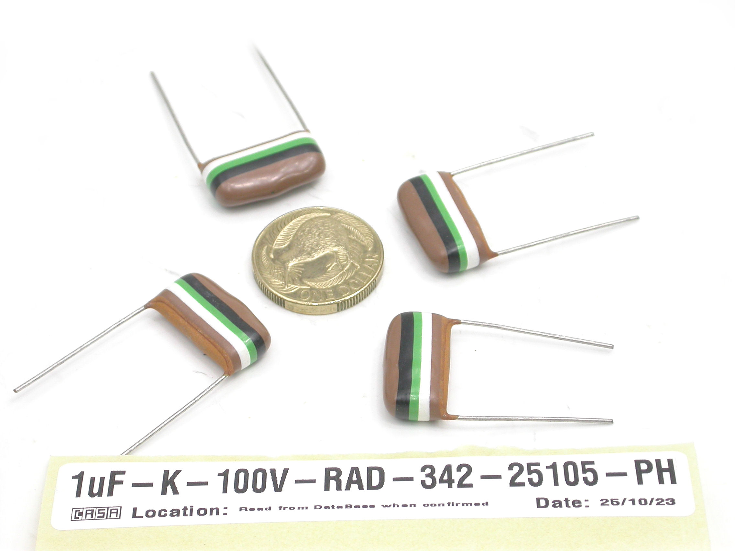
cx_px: 368
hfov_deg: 14.3
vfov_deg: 10.7
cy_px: 276
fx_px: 2930
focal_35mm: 138
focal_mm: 28.6
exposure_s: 1/58.2
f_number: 4.7
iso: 100
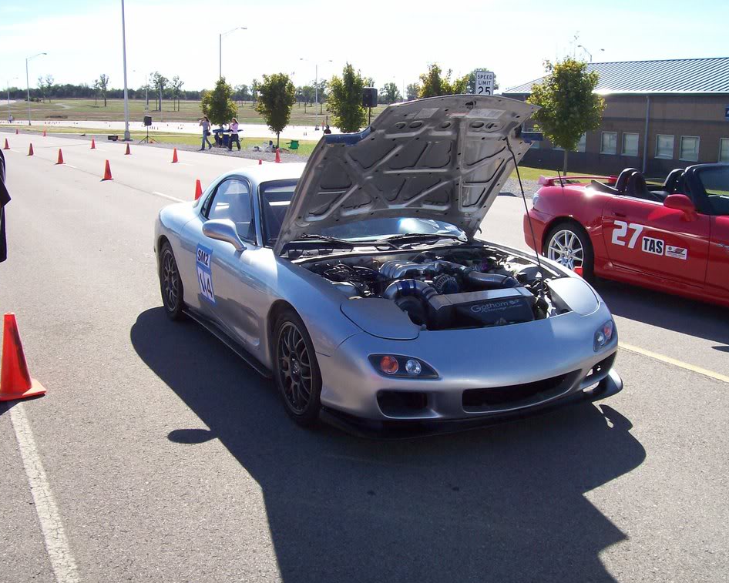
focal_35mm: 38
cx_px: 371
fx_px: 820
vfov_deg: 39.2
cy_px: 295
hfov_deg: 47.9
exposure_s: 1/452
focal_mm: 6
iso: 80
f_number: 4.8
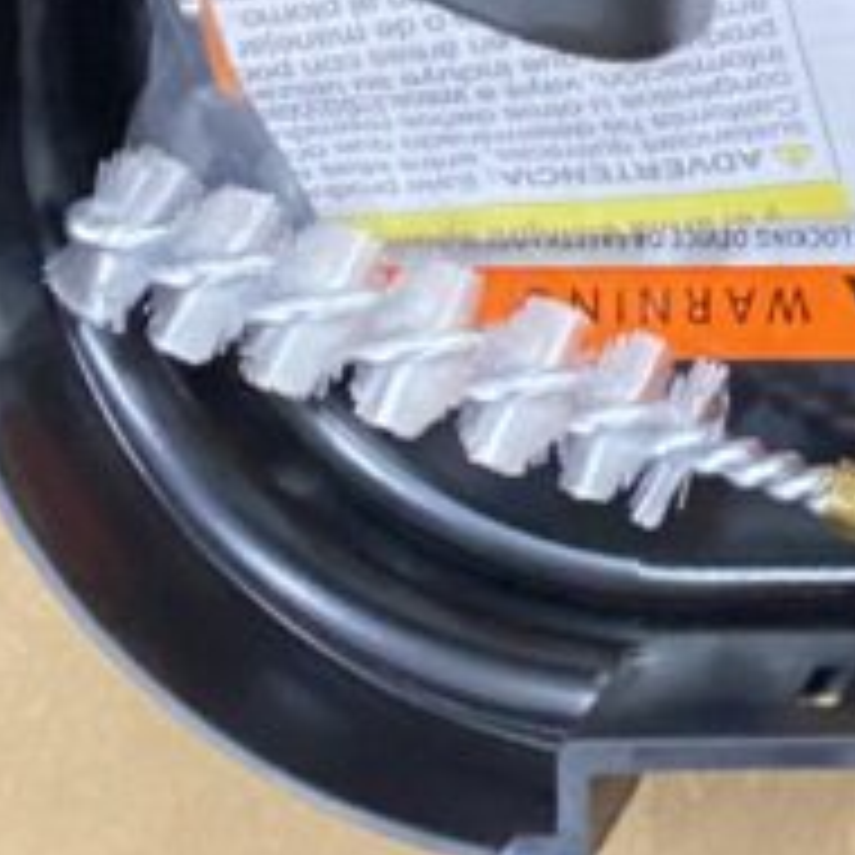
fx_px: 3465
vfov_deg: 12.6
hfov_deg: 12.6
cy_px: -752
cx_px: 1611
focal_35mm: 124
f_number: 1.8
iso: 640
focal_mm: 4.25
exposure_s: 1/30
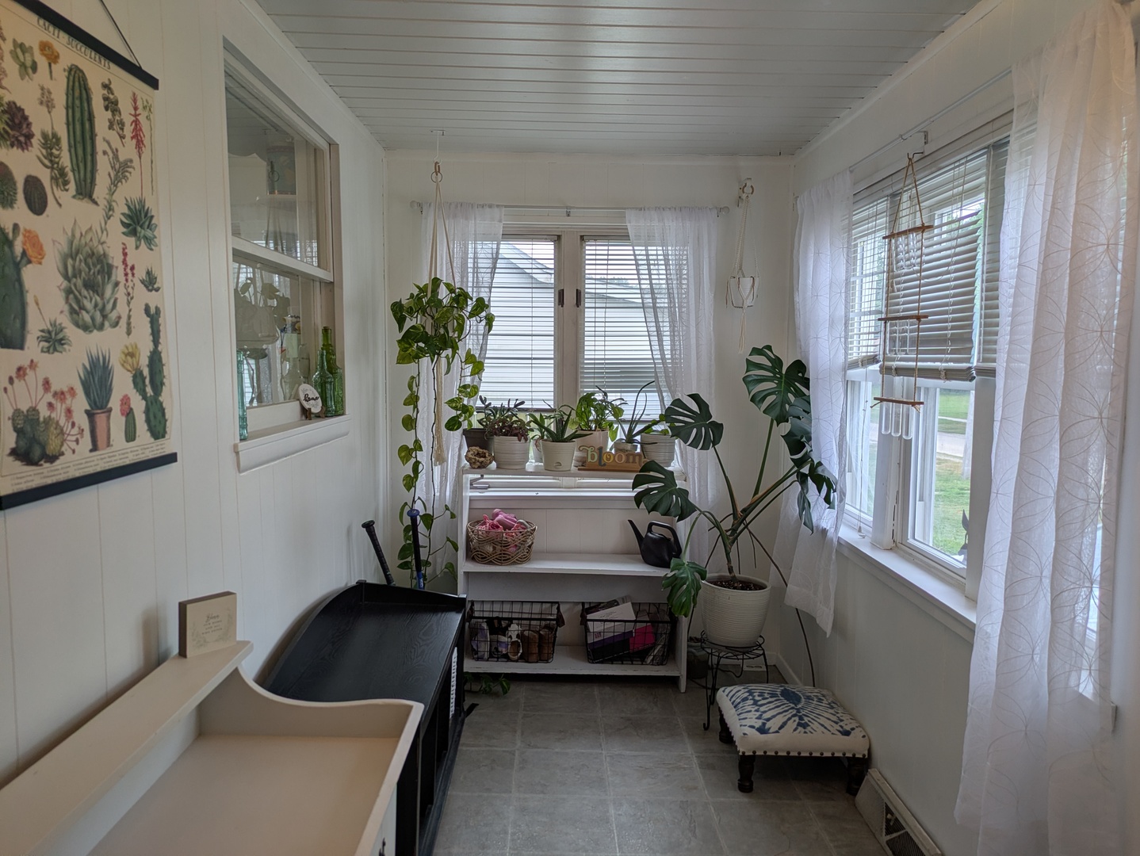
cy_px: 428
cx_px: 570
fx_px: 824
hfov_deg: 69.4
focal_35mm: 25
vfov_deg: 54.9
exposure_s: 1/120
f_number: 1.89
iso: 85
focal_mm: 5.43
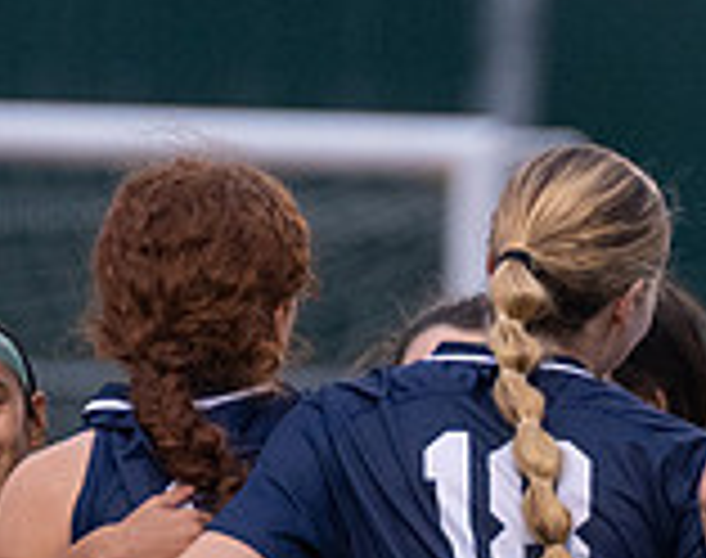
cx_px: 604
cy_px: 862
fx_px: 35595
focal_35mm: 1712
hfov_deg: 1.1
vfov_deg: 0.9
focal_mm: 280
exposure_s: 1/1000
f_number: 4
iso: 2000
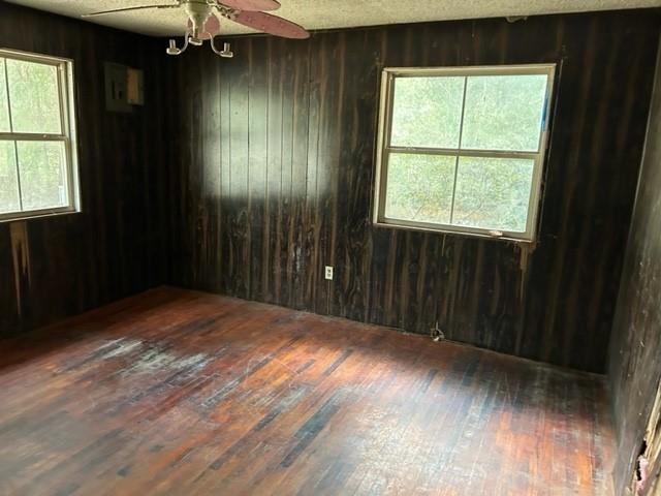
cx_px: 330
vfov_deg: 53.1
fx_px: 496
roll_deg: -1.1
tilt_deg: -10.7
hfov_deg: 67.3
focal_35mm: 26
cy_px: 248
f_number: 1.5
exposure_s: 1/47
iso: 500
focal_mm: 5.7
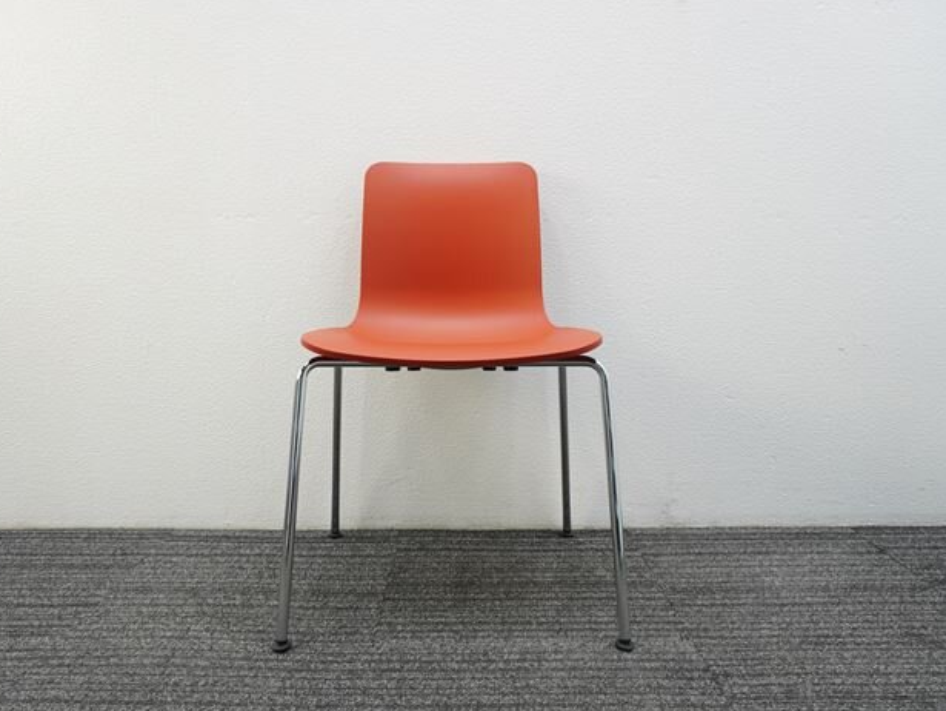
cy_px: 359
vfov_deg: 51.4
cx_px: 457
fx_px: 738
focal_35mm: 27
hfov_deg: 65.3
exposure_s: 1/30
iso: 125
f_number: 4
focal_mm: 16
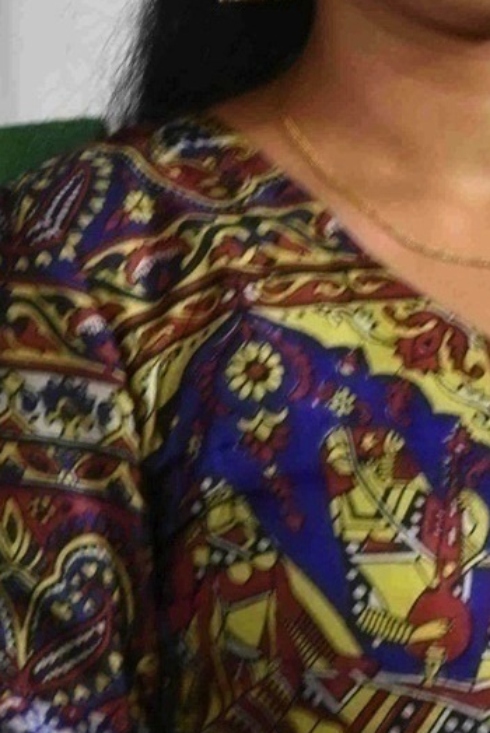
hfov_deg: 1.8
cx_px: 584
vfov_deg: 2.6
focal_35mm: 781
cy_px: 11
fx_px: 15923
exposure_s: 1/100
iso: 2500
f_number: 5.6
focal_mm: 140
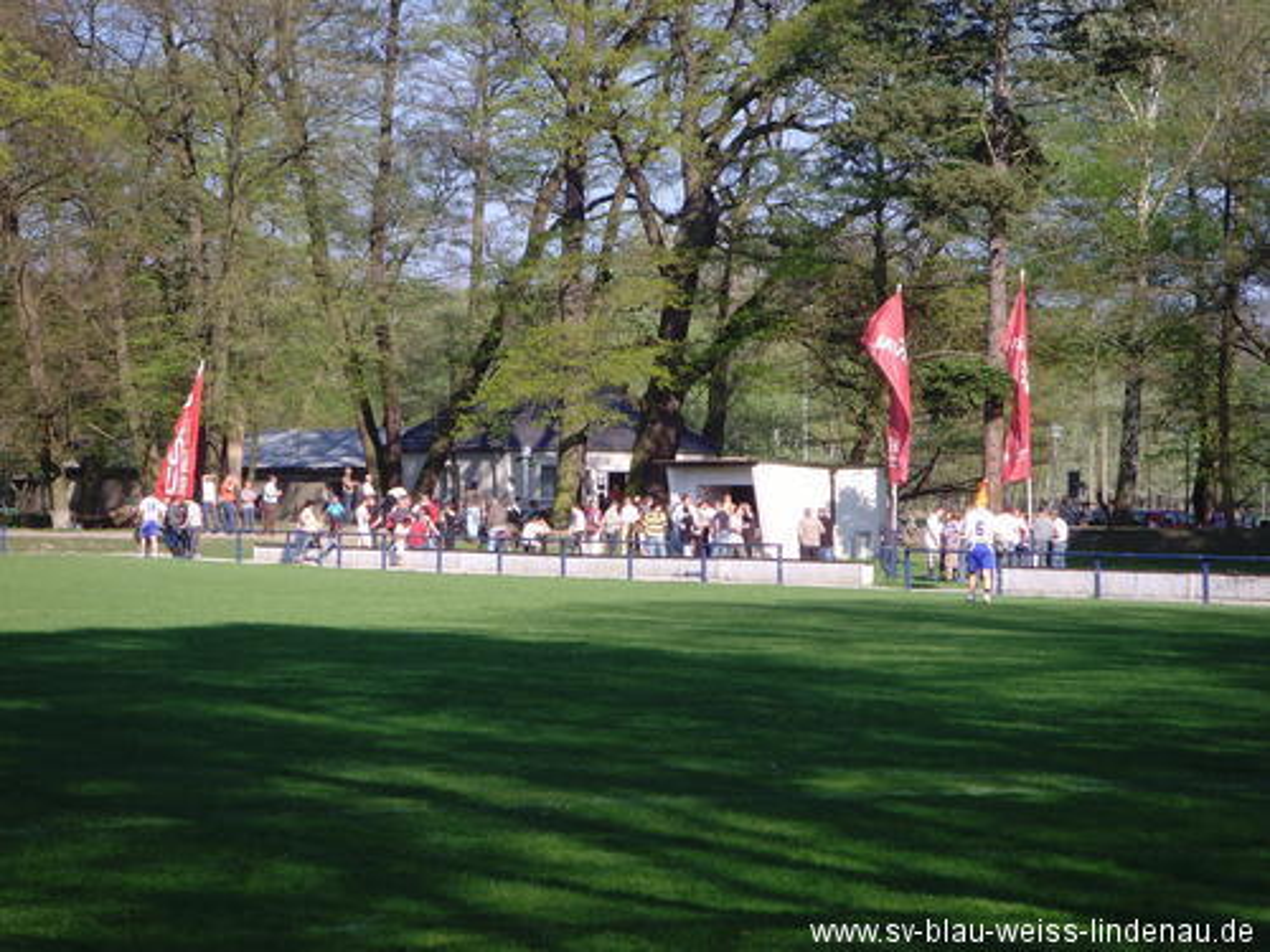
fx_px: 4293
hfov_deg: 16.8
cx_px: 635
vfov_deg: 12.7
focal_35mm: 117
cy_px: 476
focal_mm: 19.8
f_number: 4.5
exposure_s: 1/250
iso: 80
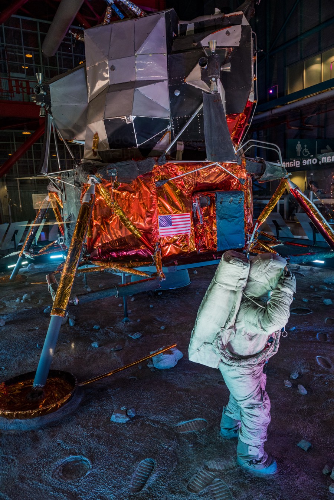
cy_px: 250
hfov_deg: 53.1
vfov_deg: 73.7
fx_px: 334
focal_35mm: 24
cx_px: 167
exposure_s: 1/50
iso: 1250
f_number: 5.6
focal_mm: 24
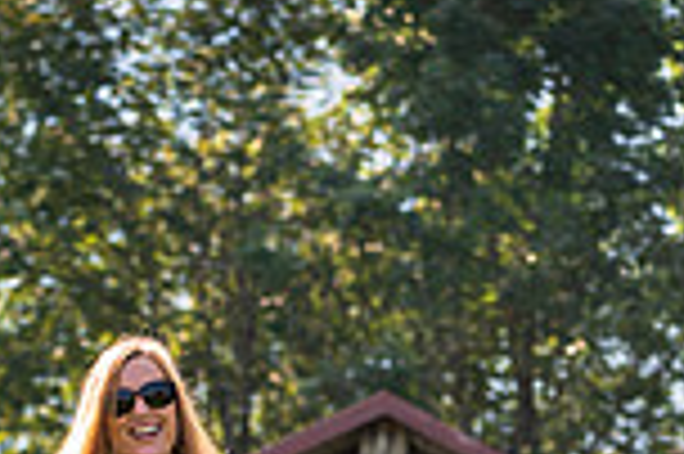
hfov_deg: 5.6
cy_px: 508
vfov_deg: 3.7
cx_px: 666
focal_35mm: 370
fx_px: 7022
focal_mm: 95
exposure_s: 1/250
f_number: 4
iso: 200
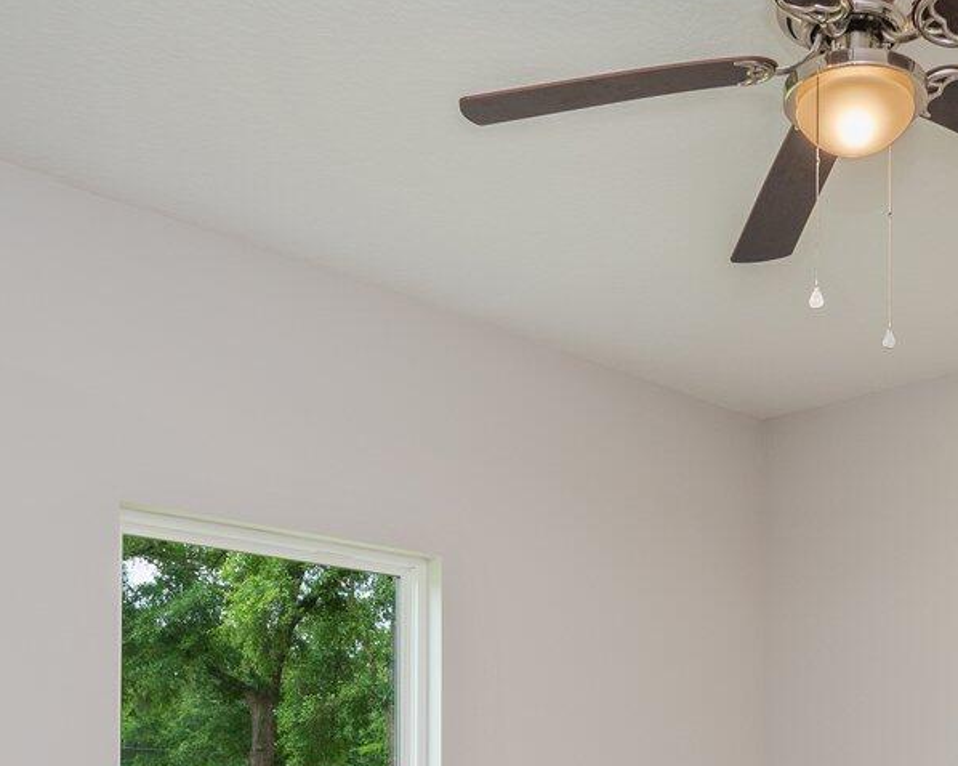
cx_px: 714
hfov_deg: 40.1
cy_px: 846
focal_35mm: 45
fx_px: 1275
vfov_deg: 30.0
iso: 250
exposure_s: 1/30
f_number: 9
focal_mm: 14
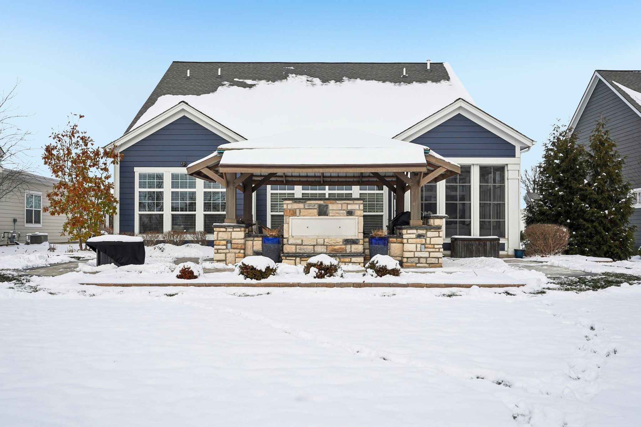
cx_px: 320
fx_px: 623
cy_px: 214
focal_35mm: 35
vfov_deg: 37.8
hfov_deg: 54.4
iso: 100
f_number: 8
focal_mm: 35
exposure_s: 1/640
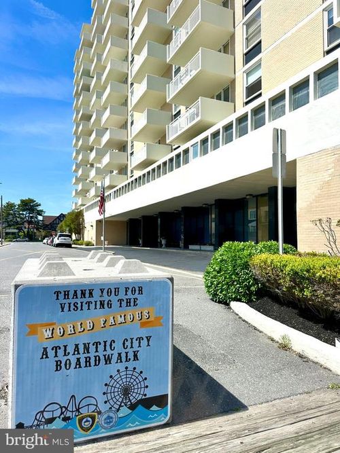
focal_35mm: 24
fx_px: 314
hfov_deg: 56.8
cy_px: 226
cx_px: 170
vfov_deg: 71.6
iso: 80
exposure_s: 1/5848
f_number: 1.78
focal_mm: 6.86
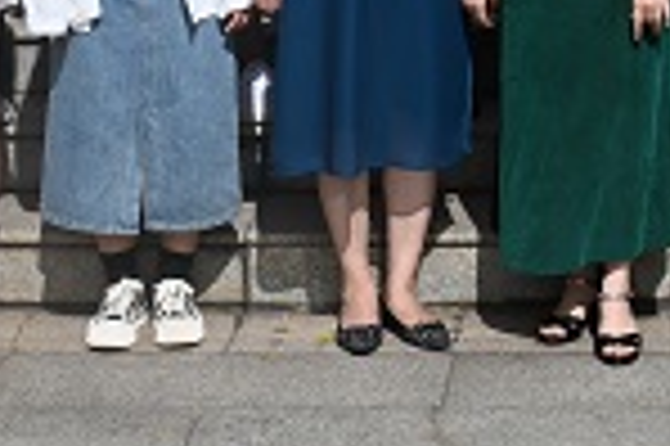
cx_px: 625
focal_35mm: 164
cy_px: -527
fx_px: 3049
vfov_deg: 7.9
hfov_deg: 12.4
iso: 64
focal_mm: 35
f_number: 14
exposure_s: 1/125
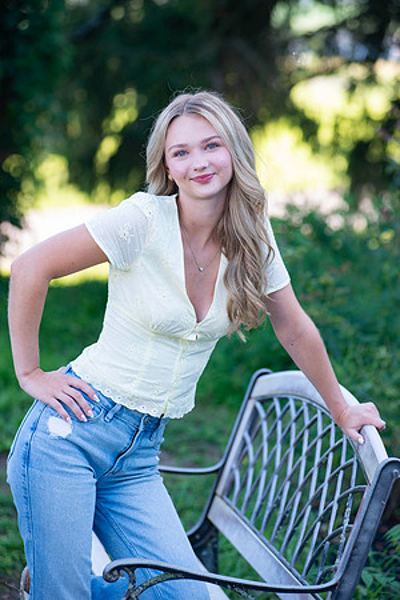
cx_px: 200
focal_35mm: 120
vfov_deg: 17.1
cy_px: 300
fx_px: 2000
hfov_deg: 11.4
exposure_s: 1/125
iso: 160
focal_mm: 120
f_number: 4
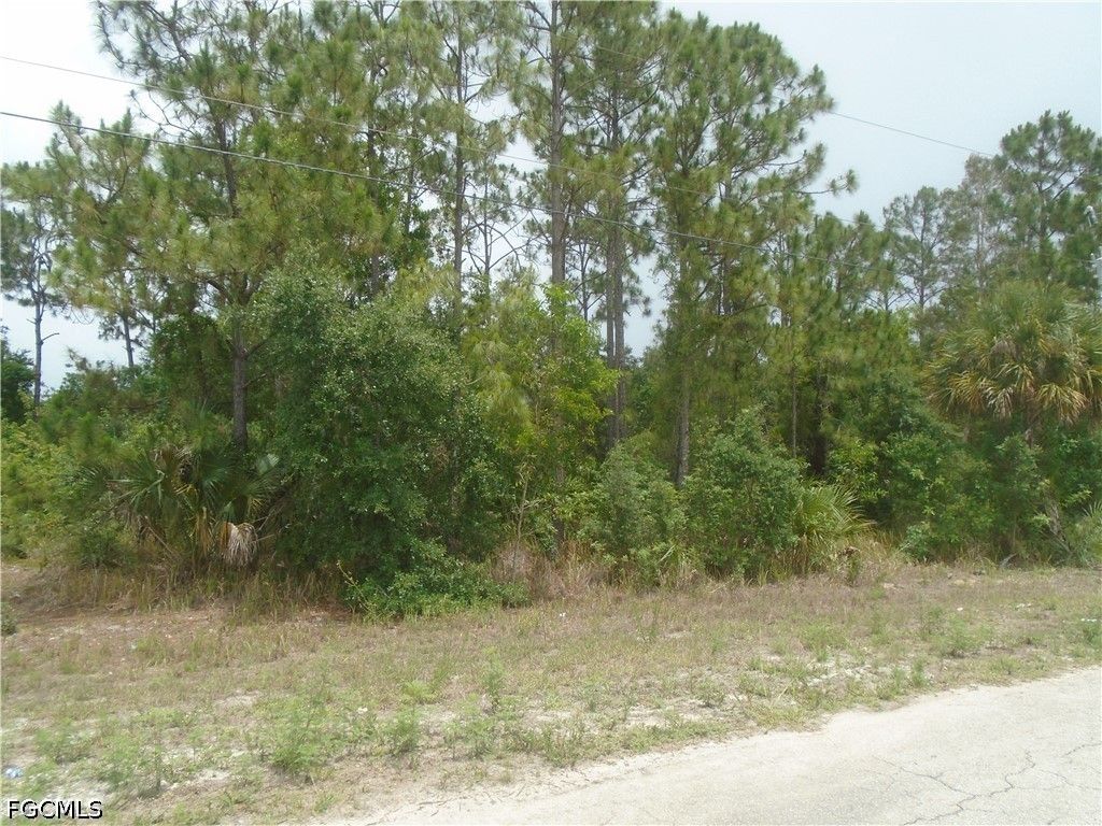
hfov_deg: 67.3
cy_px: 413
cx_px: 551
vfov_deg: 53.1
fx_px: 828
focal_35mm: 26
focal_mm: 4.6
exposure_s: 1/800
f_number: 3.2
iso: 100
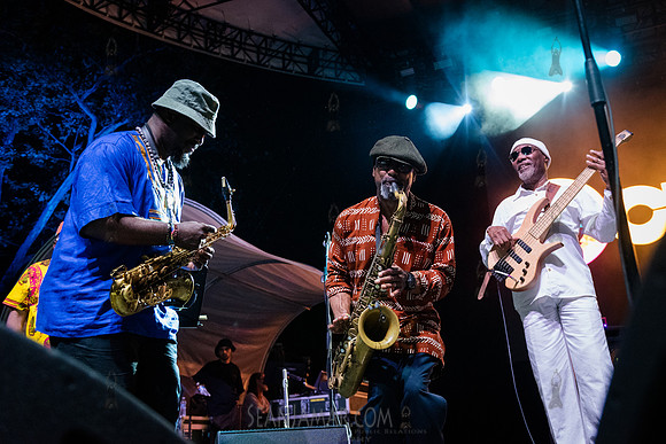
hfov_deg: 49.7
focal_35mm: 39
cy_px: 193
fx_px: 716
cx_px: 379
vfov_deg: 34.4
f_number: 3.5
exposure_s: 1/400
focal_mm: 34
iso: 6400
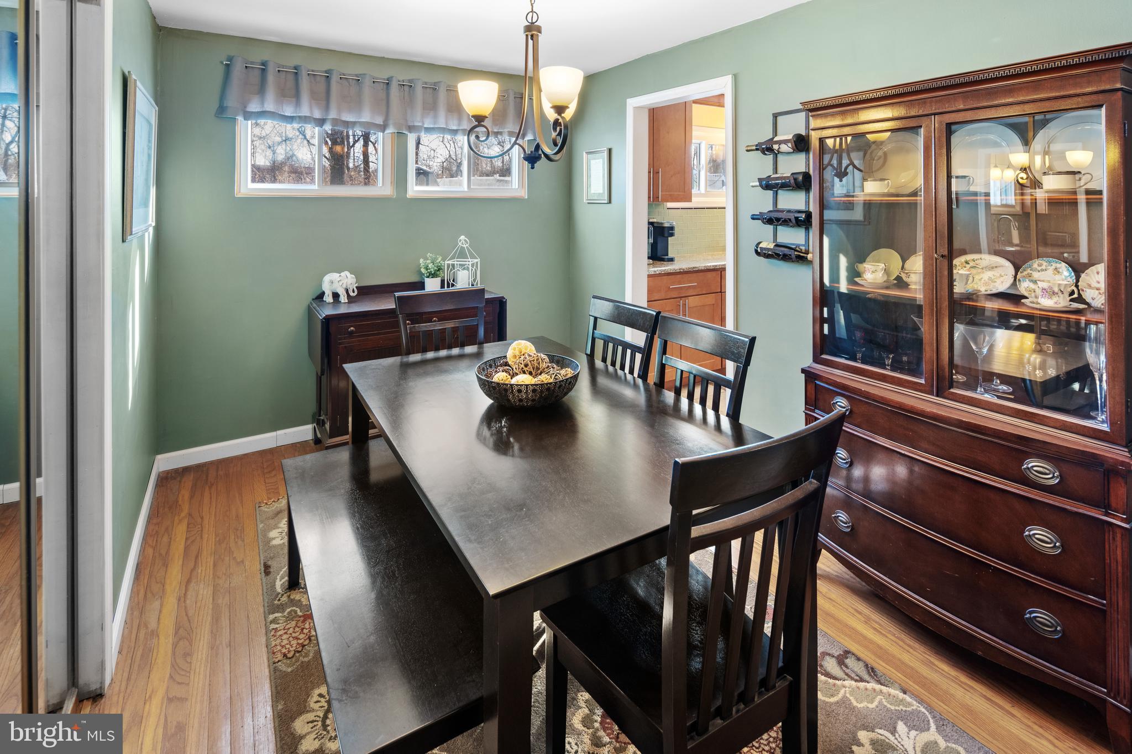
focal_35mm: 17
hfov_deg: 93.3
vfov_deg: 70.4
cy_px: 377
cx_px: 566
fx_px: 534
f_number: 8
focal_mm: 17
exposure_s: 1/1.67
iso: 800
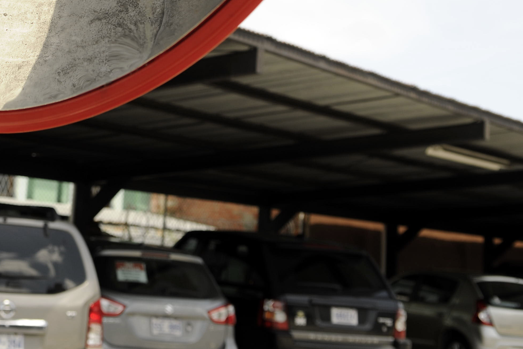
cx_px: 35
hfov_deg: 21.6
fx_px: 1337
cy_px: -35
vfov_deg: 14.5
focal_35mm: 92
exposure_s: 1/200
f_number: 5
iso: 100
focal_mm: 30
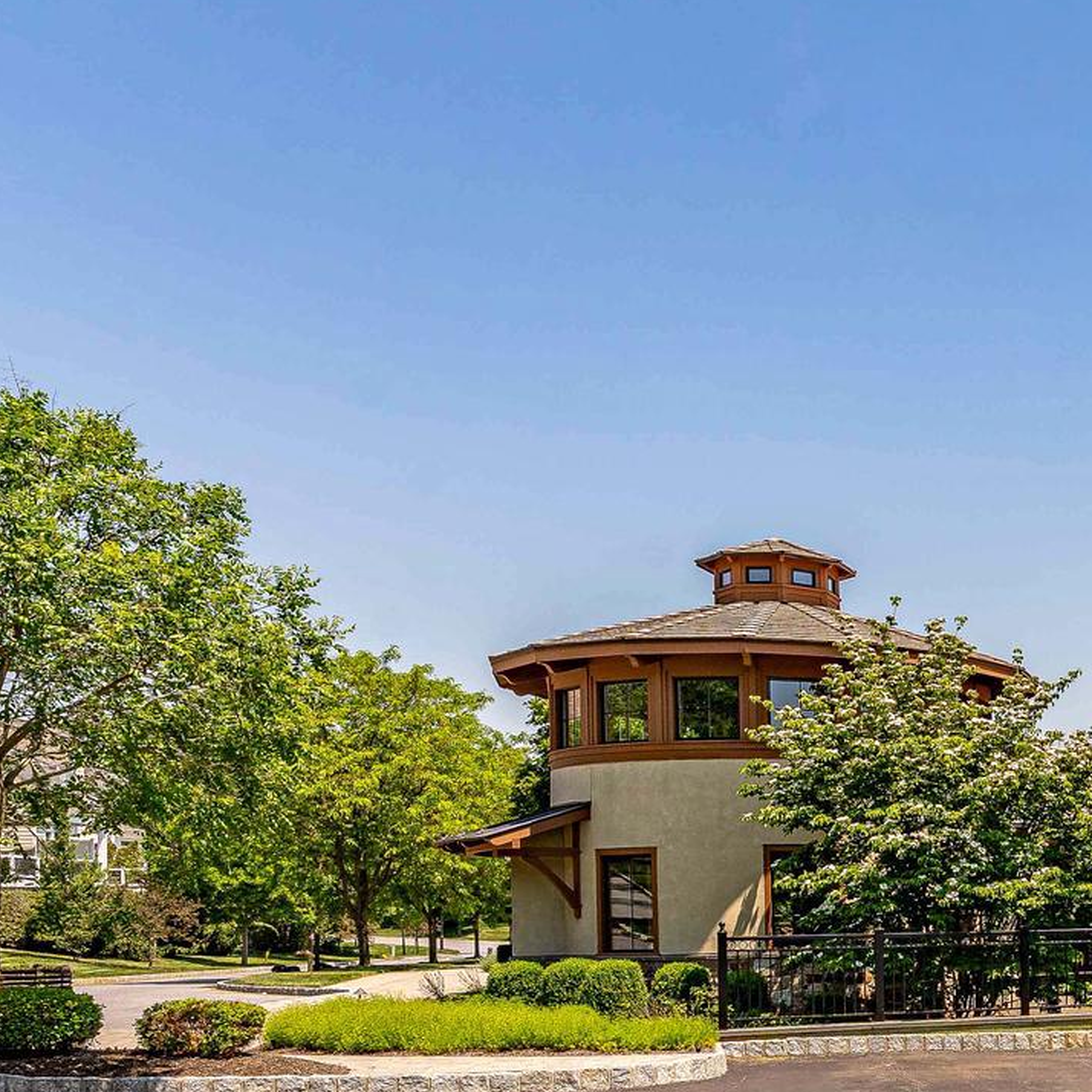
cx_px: 1435
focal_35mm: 41
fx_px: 1453
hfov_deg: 31.4
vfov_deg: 39.8
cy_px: 851
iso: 200
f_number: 8
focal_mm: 16.7
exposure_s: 1/500
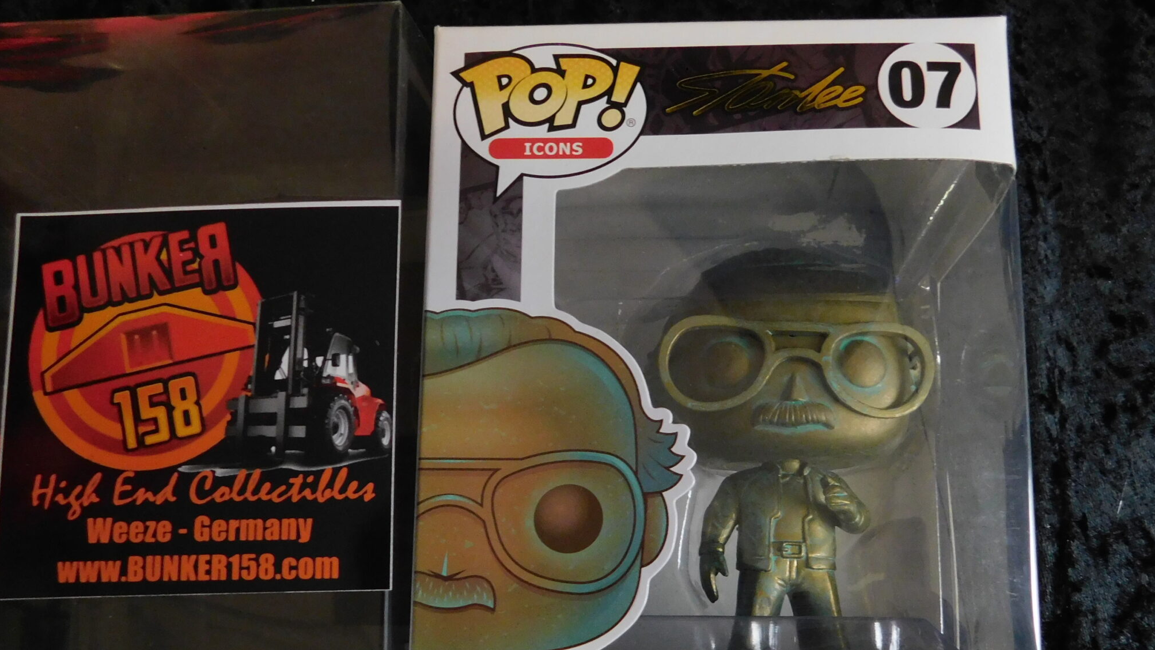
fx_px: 980
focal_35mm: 32
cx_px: 634
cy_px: 493
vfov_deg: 35.8
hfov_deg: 60.9
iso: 400
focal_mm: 4
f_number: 3
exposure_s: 1/25
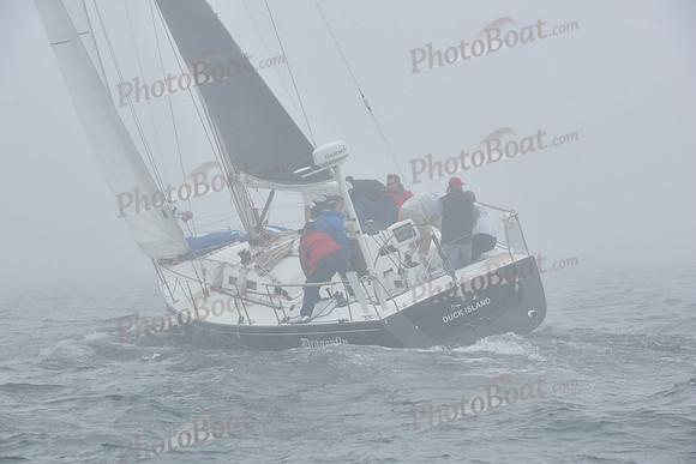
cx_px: 348
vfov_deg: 10.2
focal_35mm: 135
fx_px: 2610
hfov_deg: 15.2
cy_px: 232
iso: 250
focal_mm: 135
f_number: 10
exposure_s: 1/800
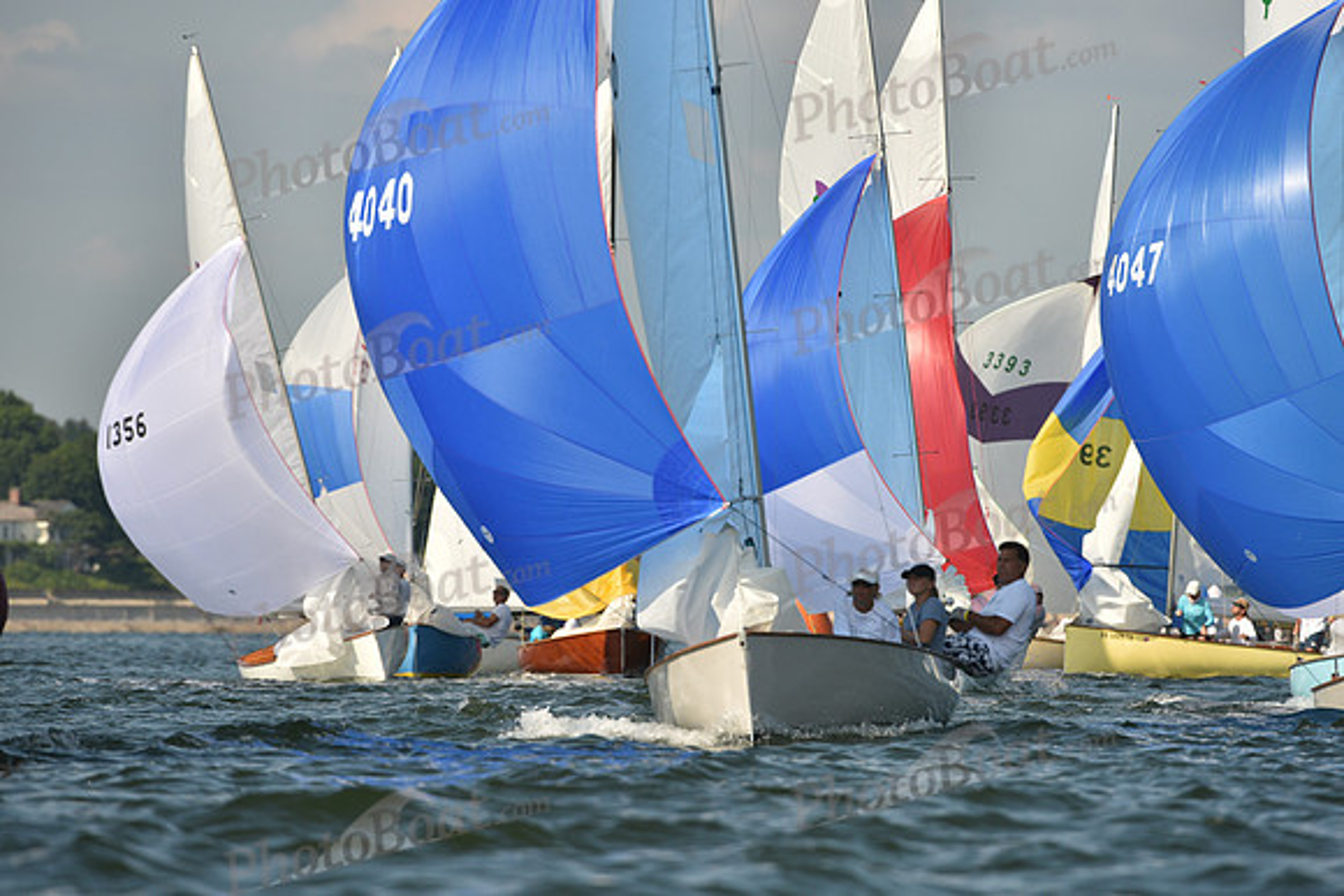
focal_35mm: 400
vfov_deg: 3.4
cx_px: 672
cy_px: 448
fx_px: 14936
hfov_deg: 5.2
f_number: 7.1
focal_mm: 400
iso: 250
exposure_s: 1/1250
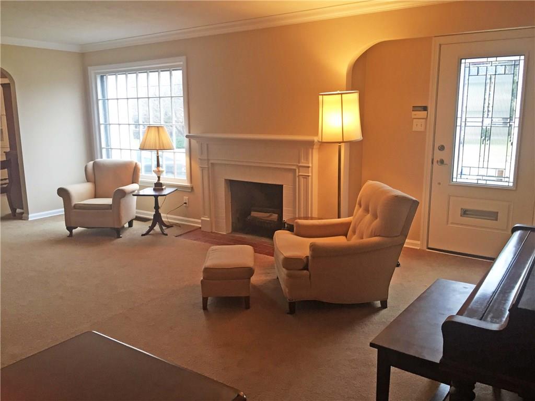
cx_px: 268
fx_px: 448
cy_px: 200
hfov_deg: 61.7
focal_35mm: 29
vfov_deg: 48.2
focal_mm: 4.15
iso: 32
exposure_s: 1/30
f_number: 2.2
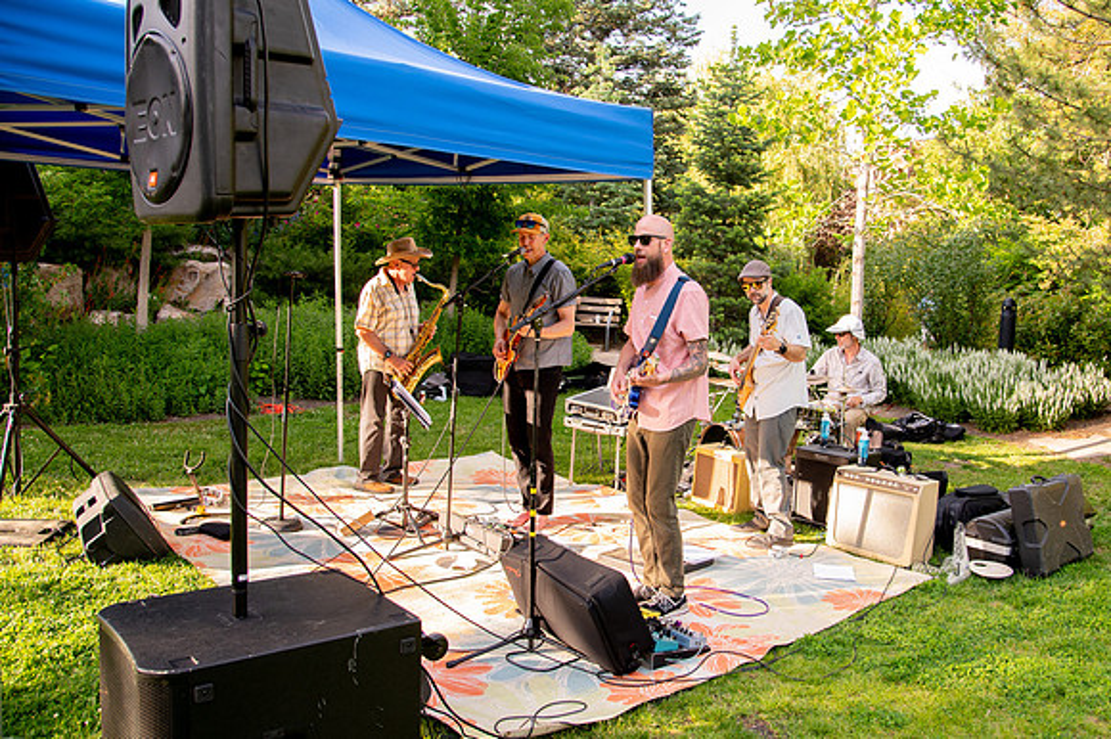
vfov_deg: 44.9
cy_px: 373
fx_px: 895
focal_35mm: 29
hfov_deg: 63.3
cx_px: 642
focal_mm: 24
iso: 500
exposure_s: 1/320
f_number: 5
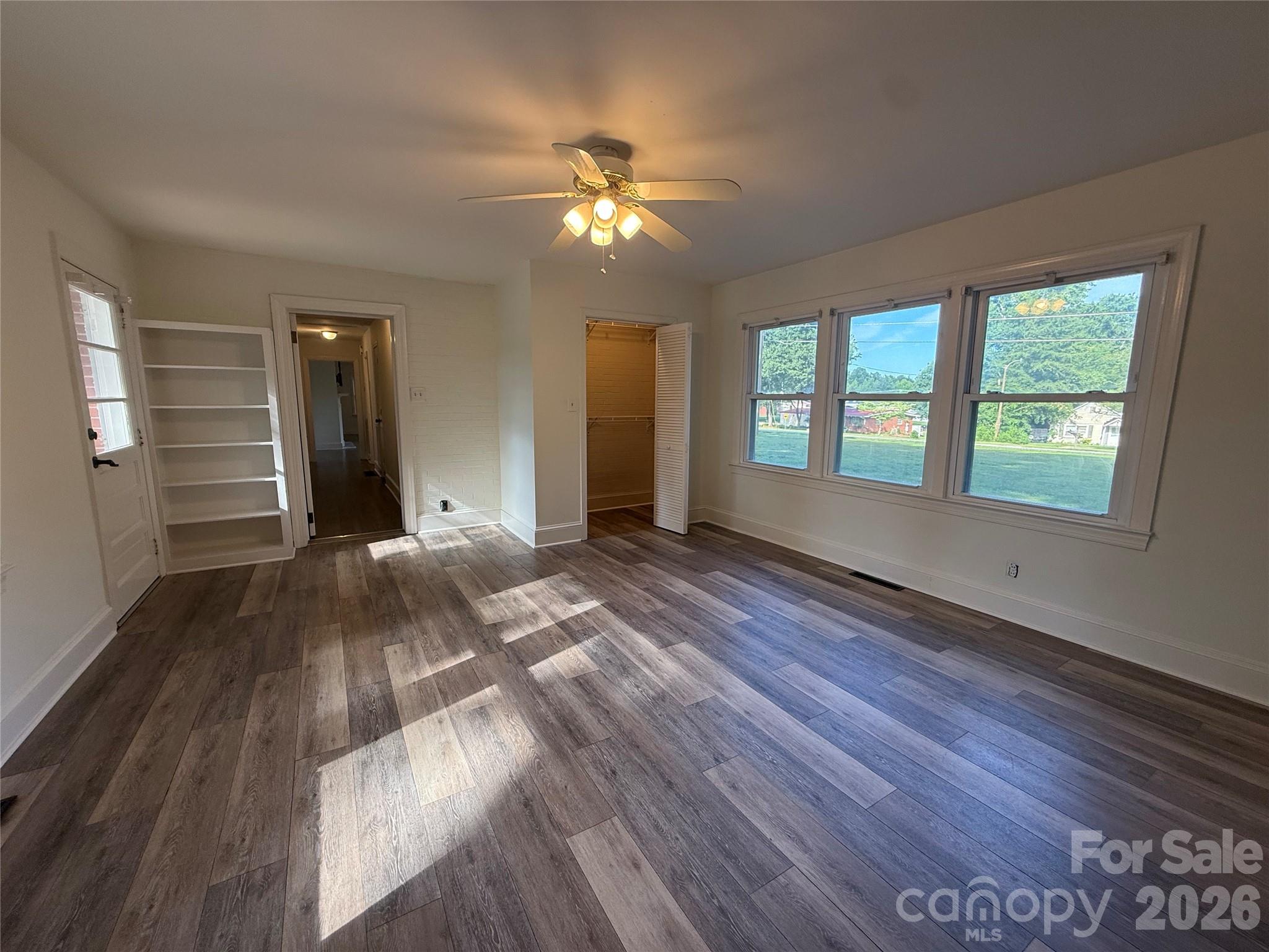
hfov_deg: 102.1
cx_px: 634
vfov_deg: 85.7
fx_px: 513
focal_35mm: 14
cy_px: 476
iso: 125
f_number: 2.2
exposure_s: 1/120
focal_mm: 2.22
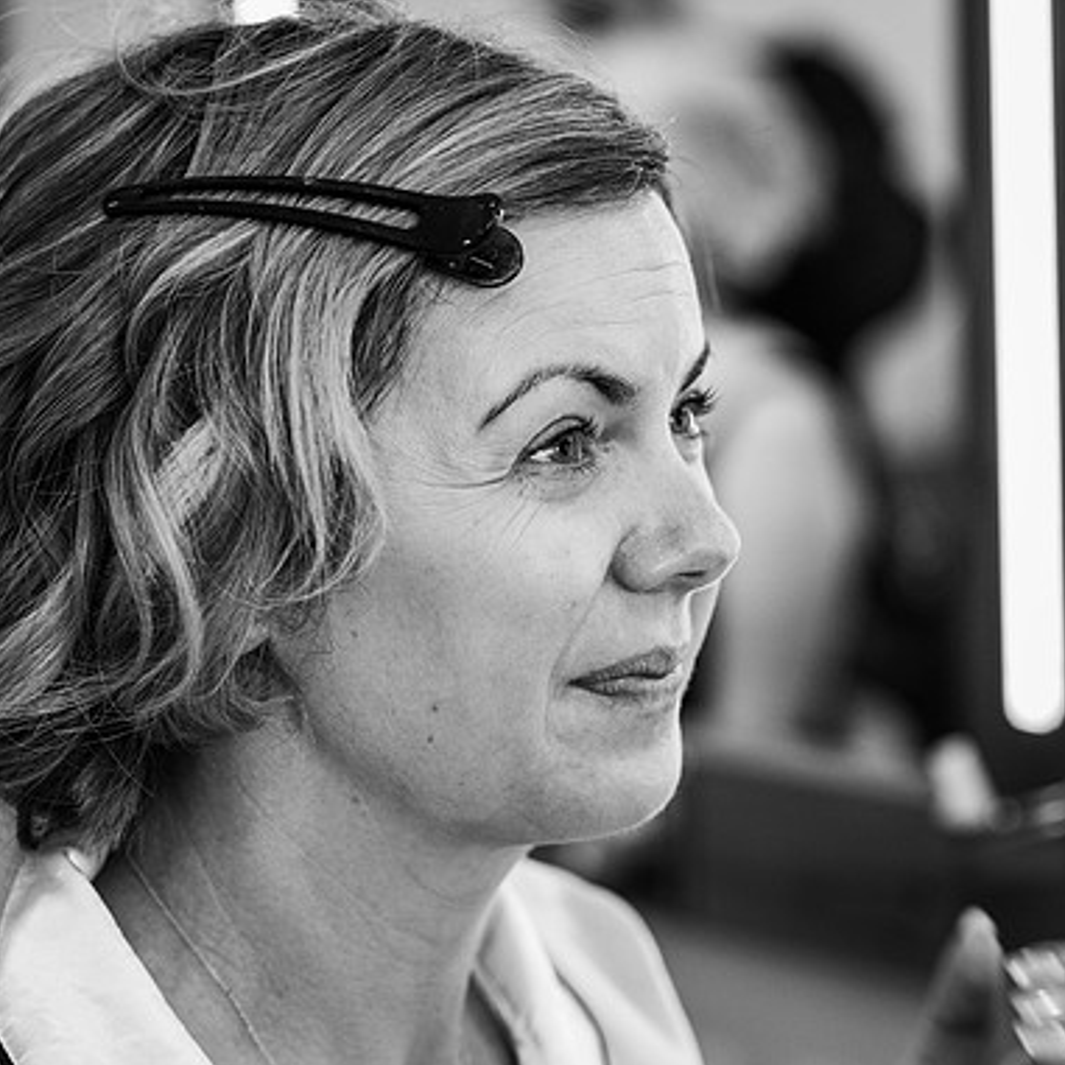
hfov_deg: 15.8
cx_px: 375
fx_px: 3829
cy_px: 531
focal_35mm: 110
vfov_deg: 15.8
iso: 1000
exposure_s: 1/200
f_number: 3.5
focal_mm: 85
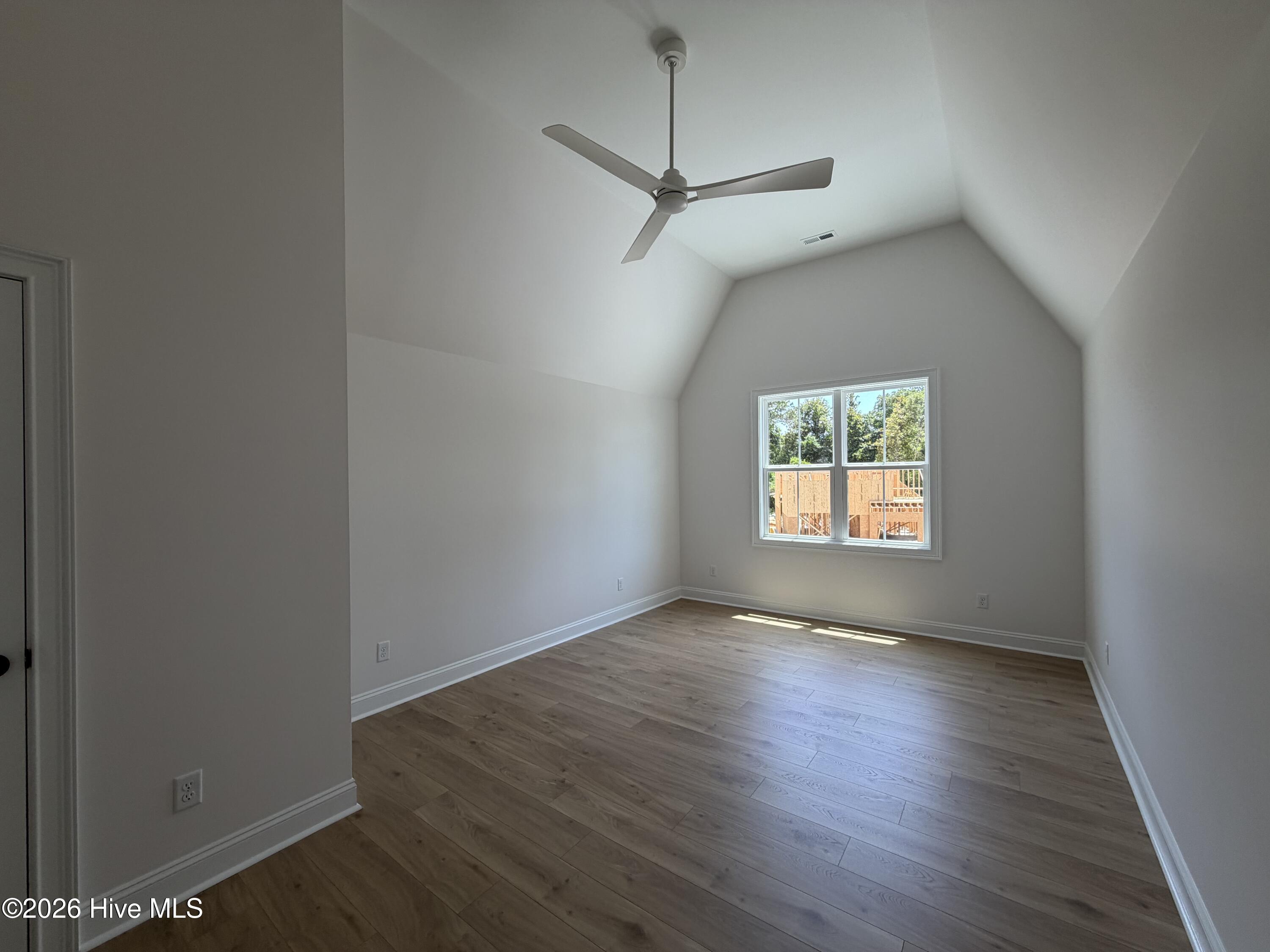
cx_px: 635
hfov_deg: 102.1
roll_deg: +1.6
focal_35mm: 14
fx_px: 514
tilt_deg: +2.5
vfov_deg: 85.7
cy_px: 476
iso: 40
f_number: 2.2
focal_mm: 2.22
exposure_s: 1/121
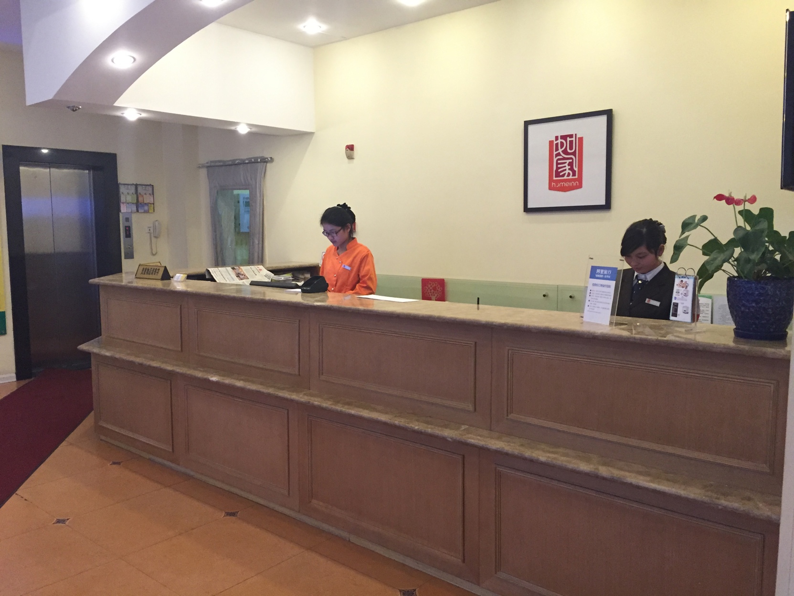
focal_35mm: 29
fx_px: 665
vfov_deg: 48.2
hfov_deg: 61.7
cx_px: 397
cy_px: 298
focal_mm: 4.15
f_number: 2.2
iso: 200
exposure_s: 1/33
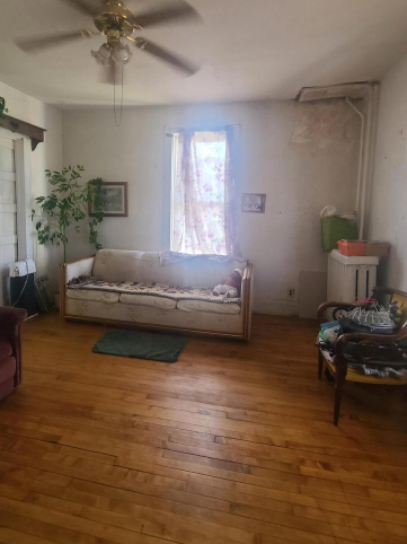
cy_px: 239
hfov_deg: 71.4
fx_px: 282
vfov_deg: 87.4
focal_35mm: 18
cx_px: 185
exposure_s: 1/40
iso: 320
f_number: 2.2
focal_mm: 2.2
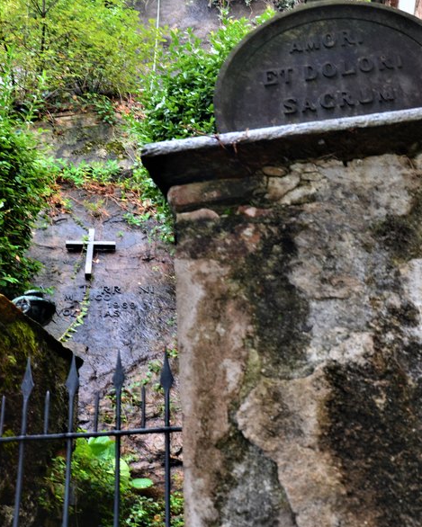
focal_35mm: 46
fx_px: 718
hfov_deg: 32.7
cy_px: 257
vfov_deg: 40.3
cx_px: 185
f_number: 7.1
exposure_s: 1/25
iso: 320
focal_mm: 24
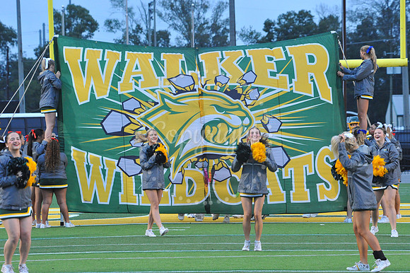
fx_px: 2390
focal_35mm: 210
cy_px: 136
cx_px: 205
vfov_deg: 6.5
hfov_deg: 9.8
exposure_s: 1/160
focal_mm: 210
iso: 5000
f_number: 10
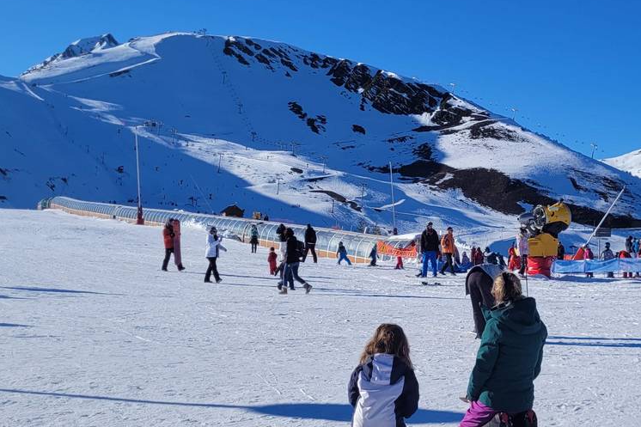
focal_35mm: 29
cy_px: 217
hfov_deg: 63.6
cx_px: 302
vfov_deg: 44.9
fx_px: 516
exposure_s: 1/4481
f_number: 1.8
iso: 40
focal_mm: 5.4
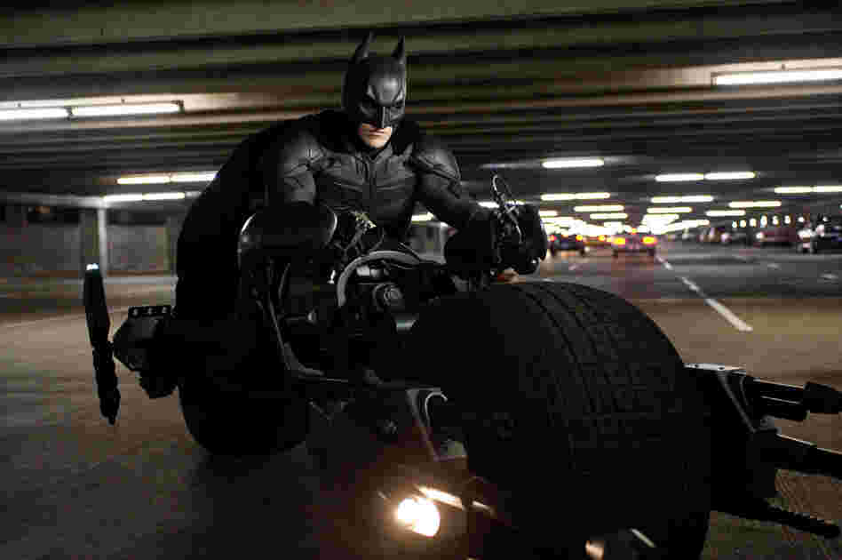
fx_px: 1121
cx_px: 421
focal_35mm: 48
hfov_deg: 41.2
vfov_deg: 28.0
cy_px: 280
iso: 2500
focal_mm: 48
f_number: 3.5
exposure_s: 1/200
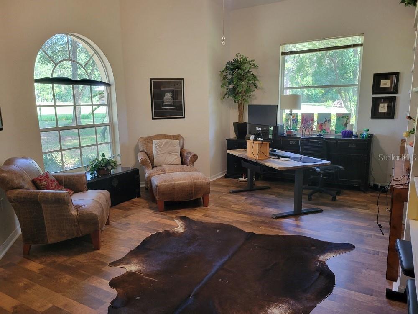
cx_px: 209
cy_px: 157
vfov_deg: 53.1
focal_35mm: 26
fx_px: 314
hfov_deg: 67.3
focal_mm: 5.4
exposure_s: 1/60
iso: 160
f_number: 1.8
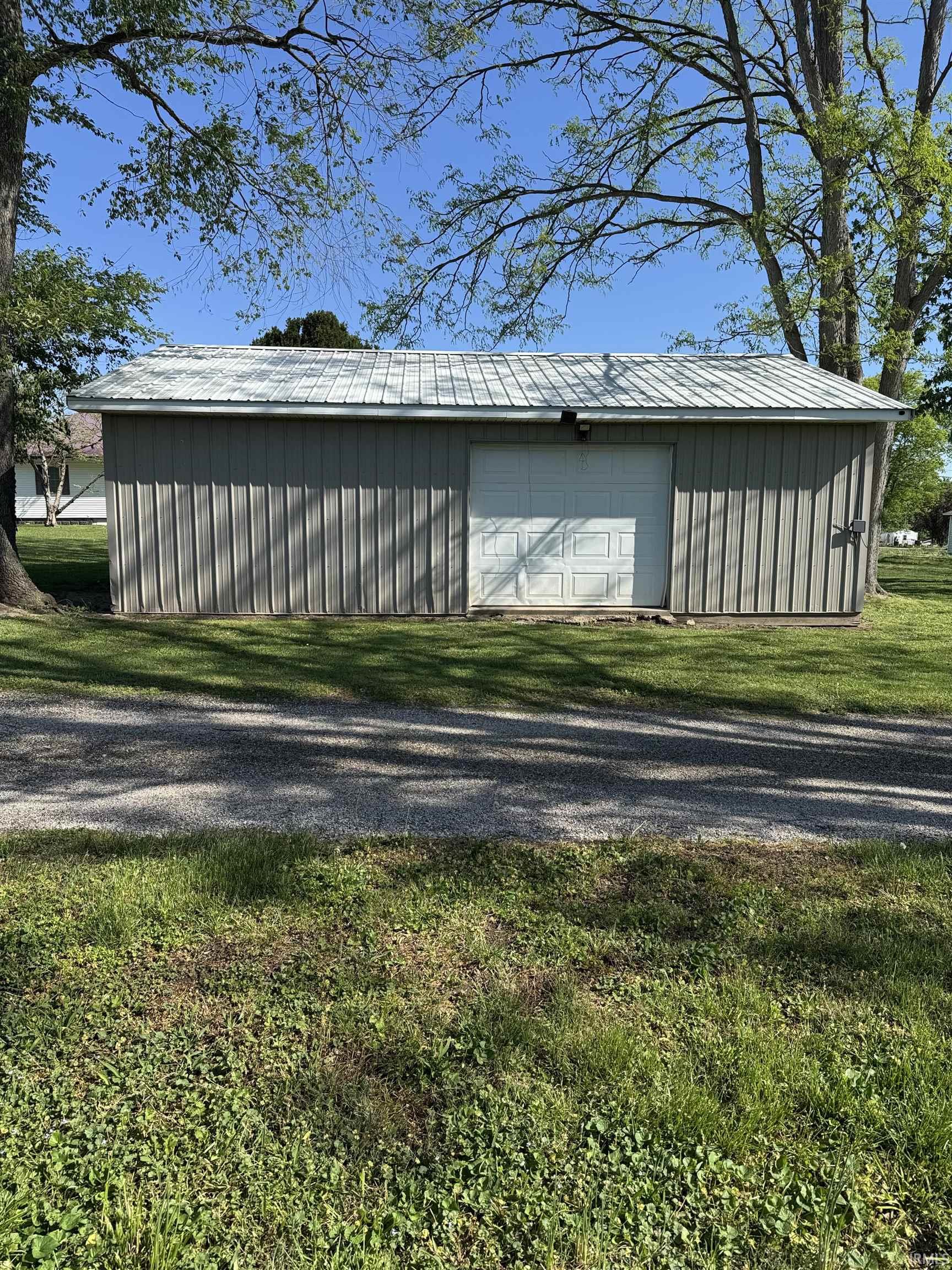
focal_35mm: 24
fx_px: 880
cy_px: 635
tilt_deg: -7.2
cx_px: 476
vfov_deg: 71.6
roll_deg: +0.3
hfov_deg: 56.8
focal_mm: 6.76
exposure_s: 1/3096
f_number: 1.78
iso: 80
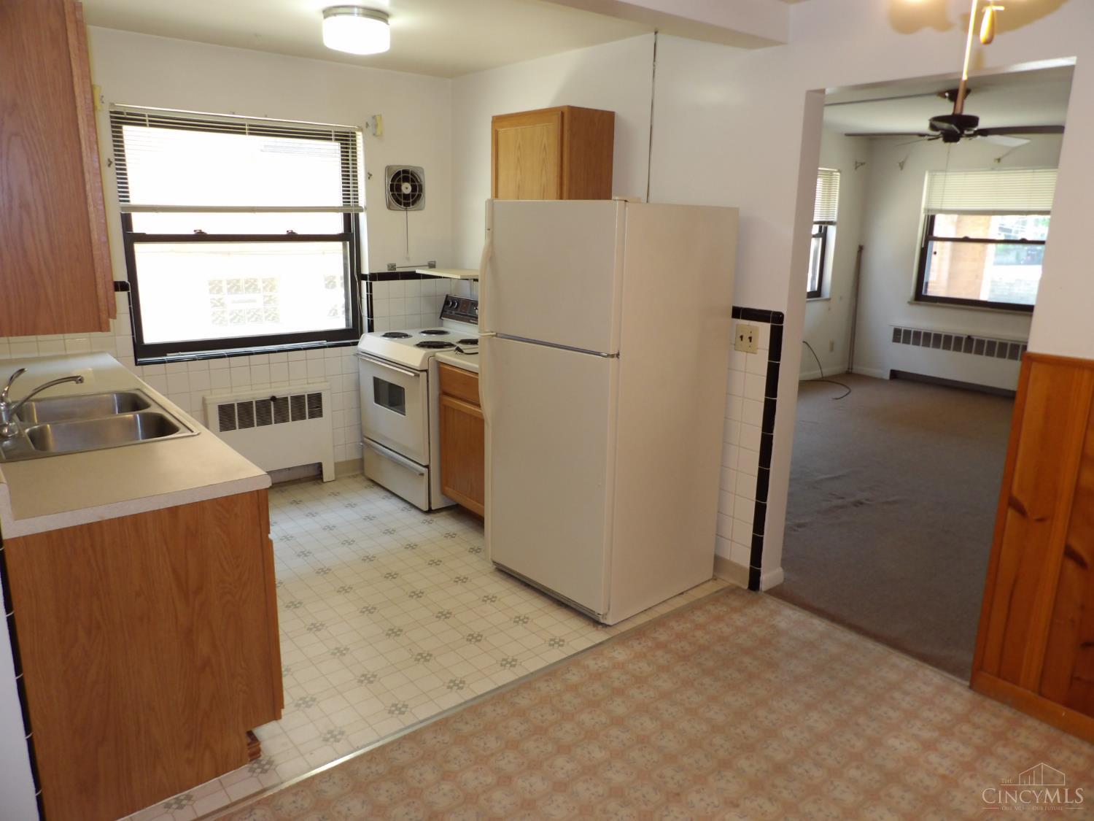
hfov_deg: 71.6
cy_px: 410
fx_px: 758
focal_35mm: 24
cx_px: 547
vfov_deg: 56.8
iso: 200
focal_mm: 4.3
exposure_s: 1/33
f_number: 3.2
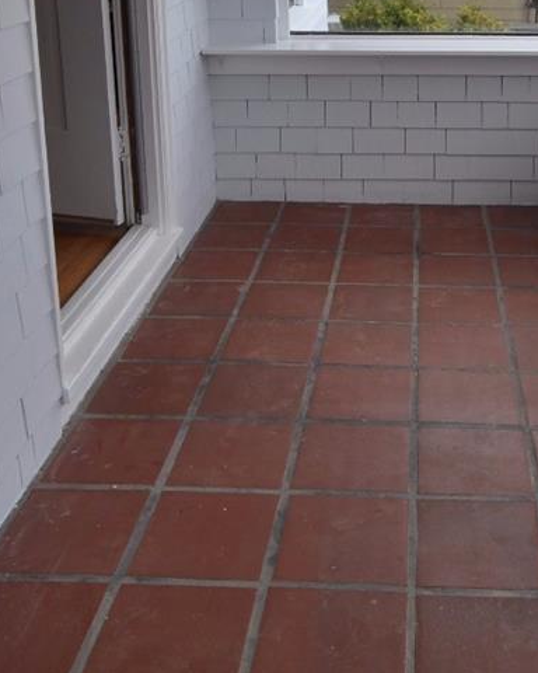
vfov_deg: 39.3
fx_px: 876
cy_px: 81
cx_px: 416
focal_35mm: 44
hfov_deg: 33.3
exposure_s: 1/160
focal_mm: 10
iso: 100
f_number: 6.3
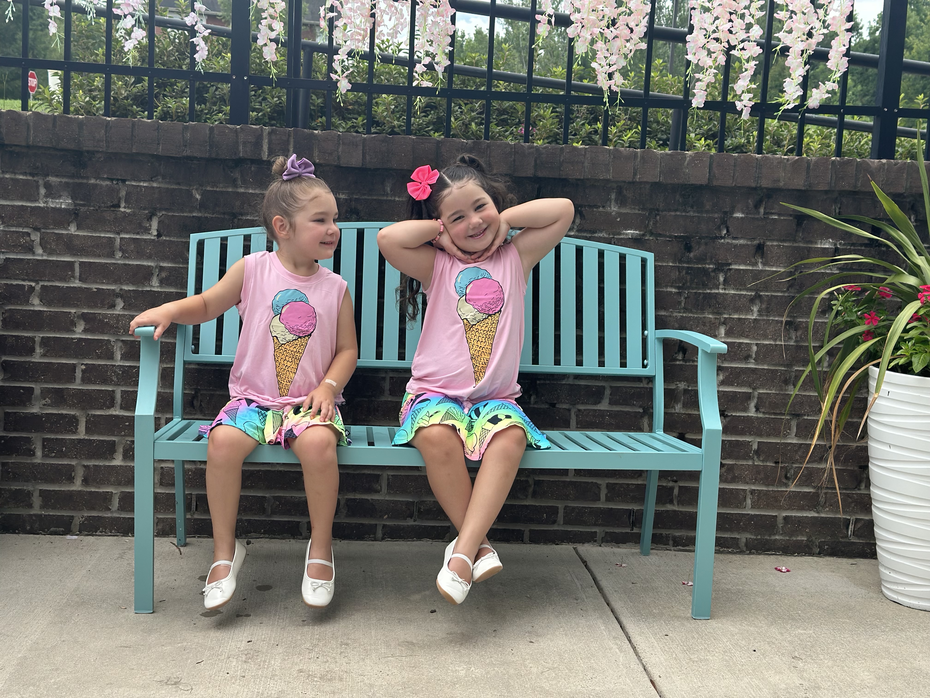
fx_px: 1290
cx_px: 465
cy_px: 349
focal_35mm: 48
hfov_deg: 39.7
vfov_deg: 30.3
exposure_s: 1/2304
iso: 80
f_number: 1.78
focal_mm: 6.86
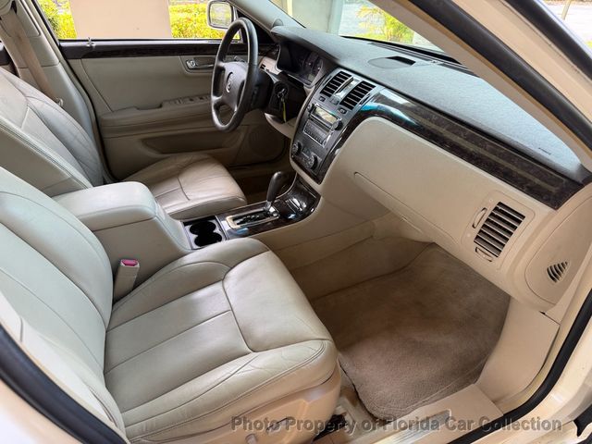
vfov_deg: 56.8
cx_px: 296
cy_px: 222
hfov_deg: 71.6
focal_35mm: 24
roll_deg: -1.2
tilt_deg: -34.2
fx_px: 410
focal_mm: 6.76
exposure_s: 1/121
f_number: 1.78
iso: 80
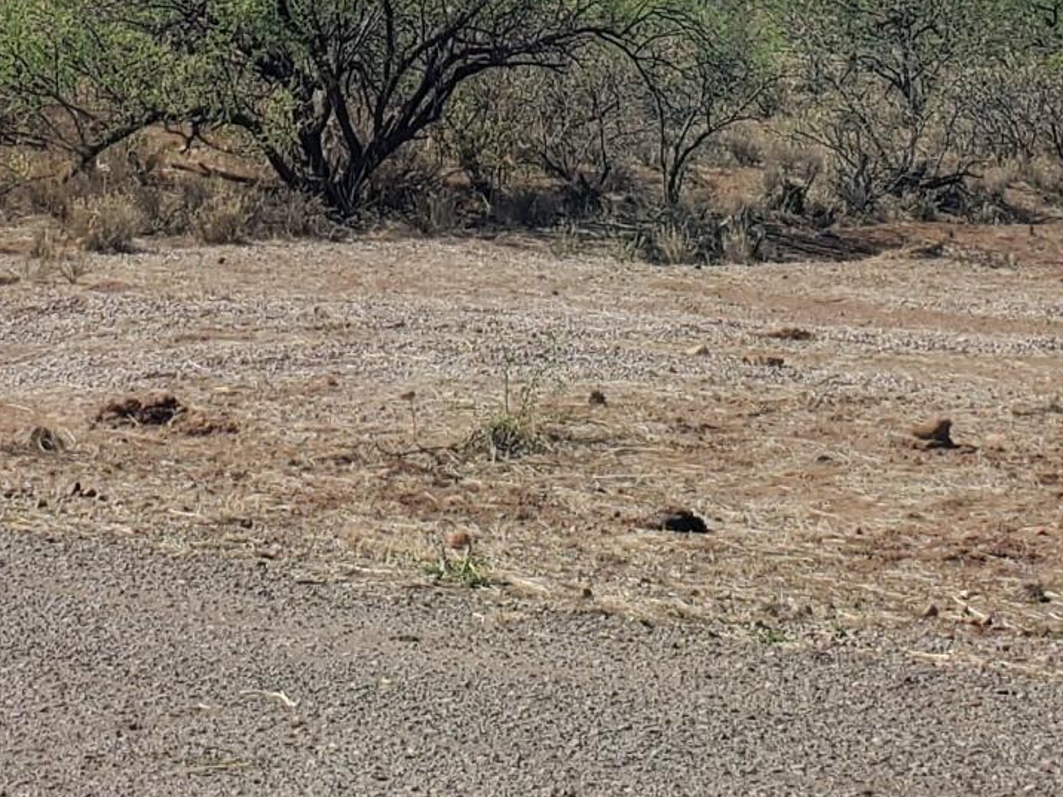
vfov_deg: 12.5
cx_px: 356
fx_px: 3347
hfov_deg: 18.0
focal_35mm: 109
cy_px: -574
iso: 50
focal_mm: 4.3
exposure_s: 1/1818
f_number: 2.4
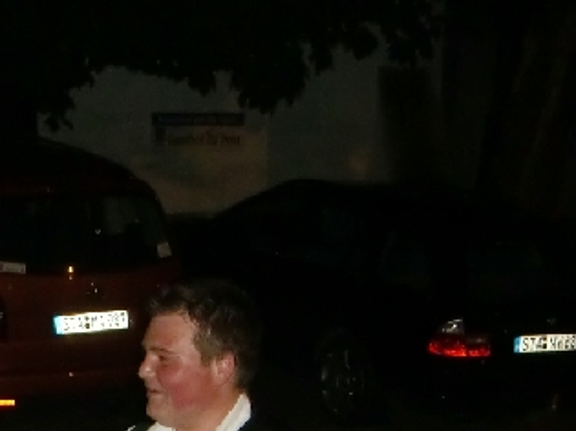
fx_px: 1979
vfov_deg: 12.1
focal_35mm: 119
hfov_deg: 16.1
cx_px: -35
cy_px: 557
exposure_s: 1/15
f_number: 3
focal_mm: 6.9
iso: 400
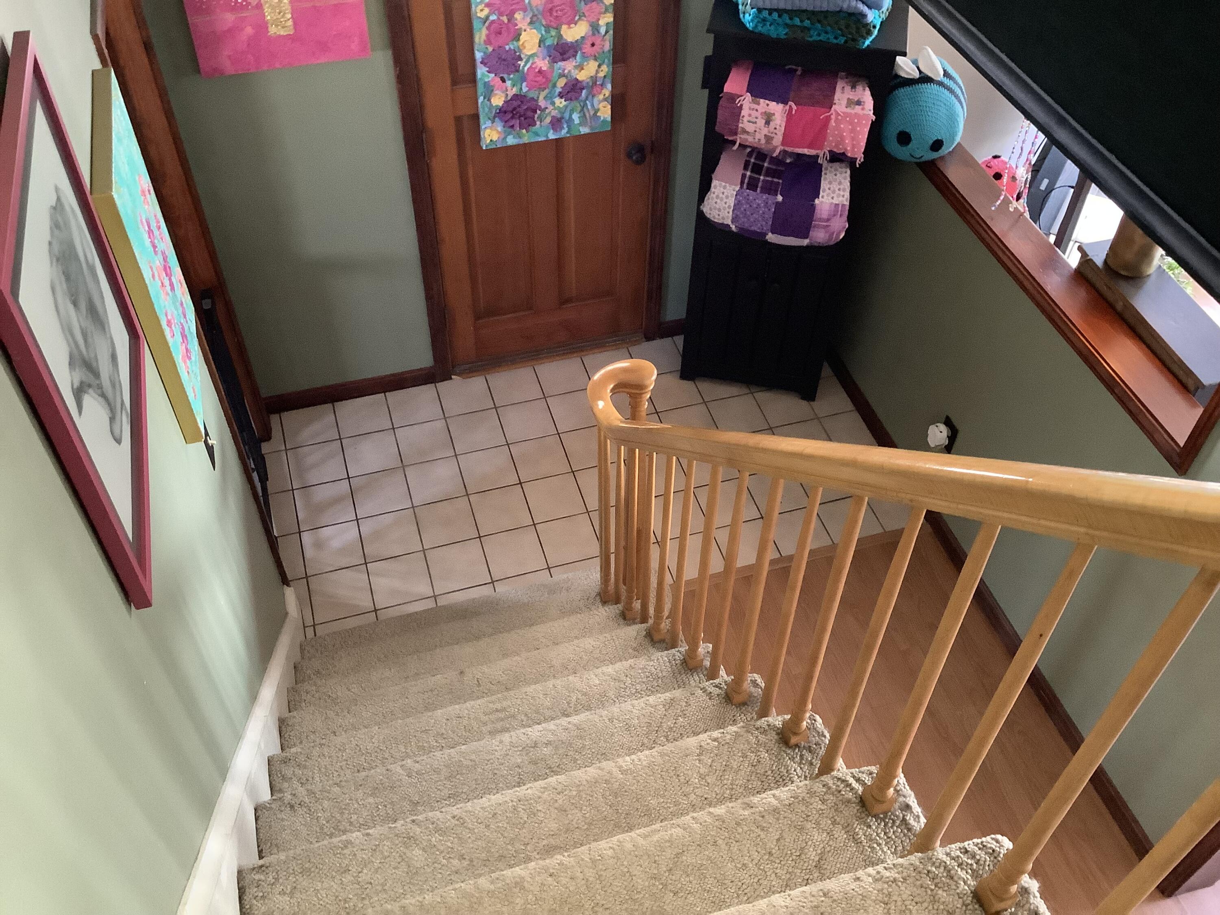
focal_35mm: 31
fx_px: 1093
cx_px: 610
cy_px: 458
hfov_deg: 58.4
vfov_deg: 45.4
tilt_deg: -48.2
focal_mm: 3.3
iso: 640
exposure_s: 1/30
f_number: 2.4
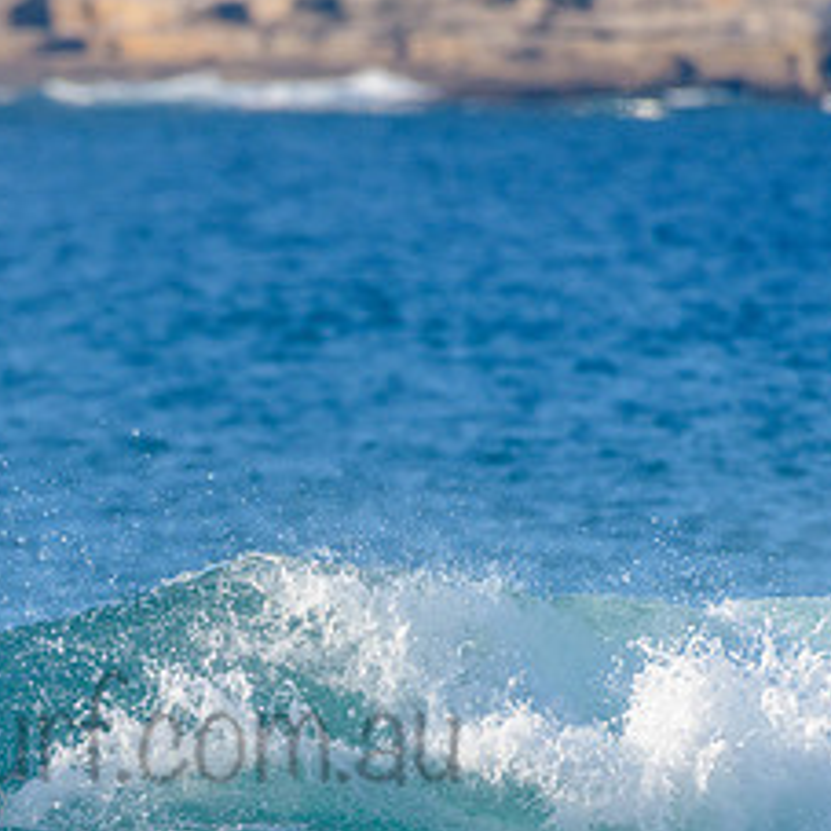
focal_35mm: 1089
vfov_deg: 1.6
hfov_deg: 1.6
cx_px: 73
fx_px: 29577
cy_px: 697
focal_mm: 500
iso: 360
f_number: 5.6
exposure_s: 1/2000
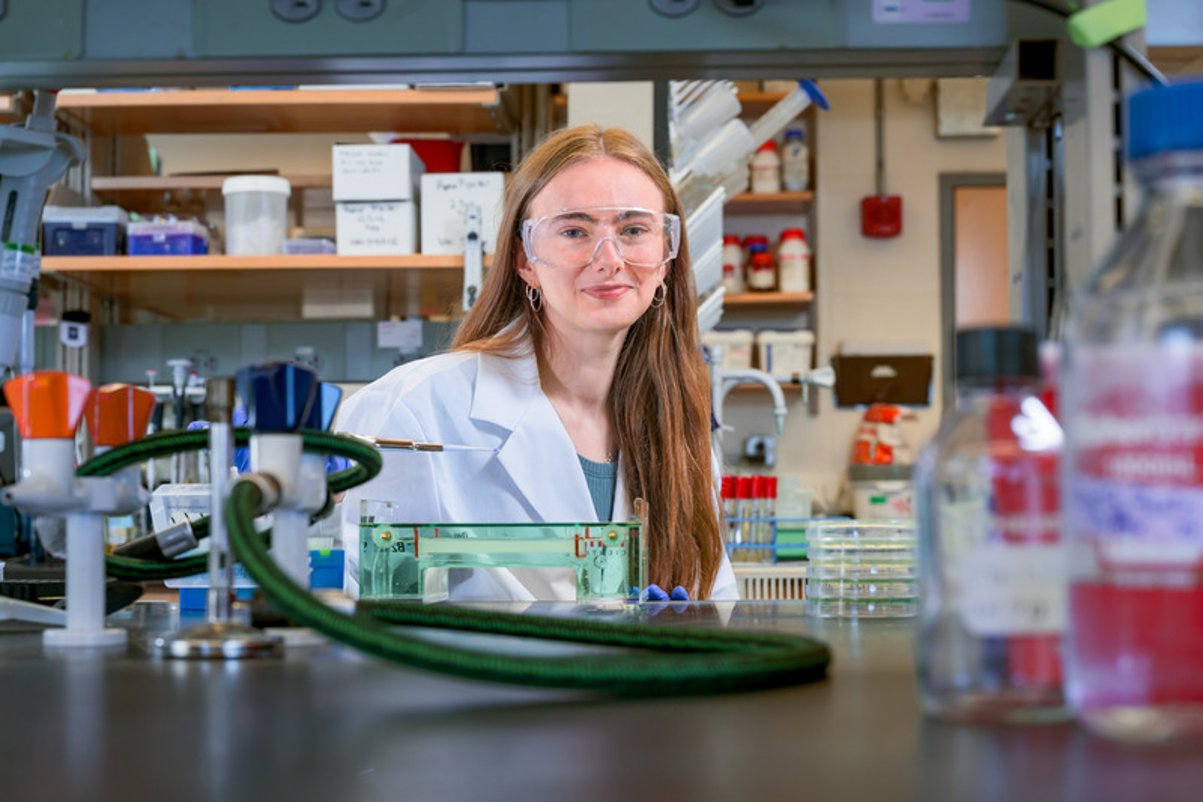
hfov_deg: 33.9
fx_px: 1971
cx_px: 602
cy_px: 401
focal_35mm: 59
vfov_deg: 23.0
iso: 400
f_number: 5.6
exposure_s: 1/100
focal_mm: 59
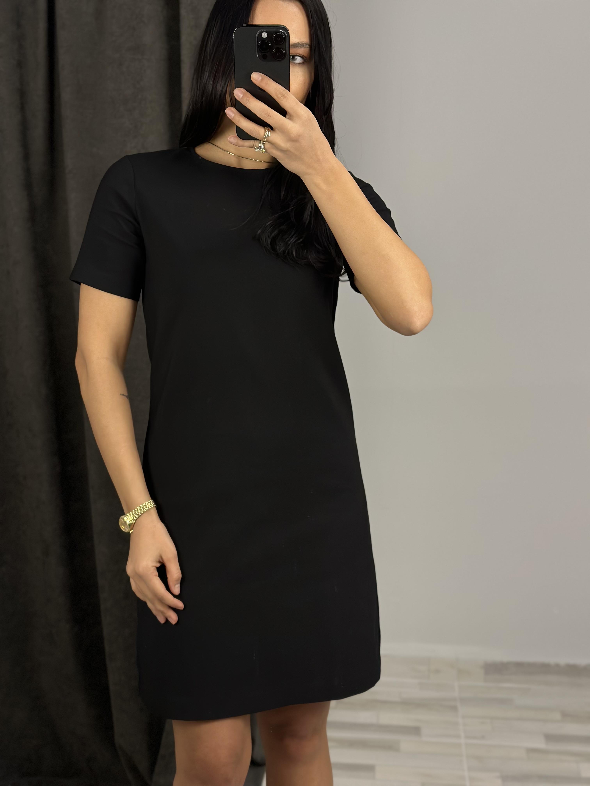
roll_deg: -0.4
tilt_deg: -29.0
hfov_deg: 30.3
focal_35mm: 48
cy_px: 393
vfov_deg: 39.7
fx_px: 1091
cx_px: 295
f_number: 1.78
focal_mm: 6.86
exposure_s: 1/100
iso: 125
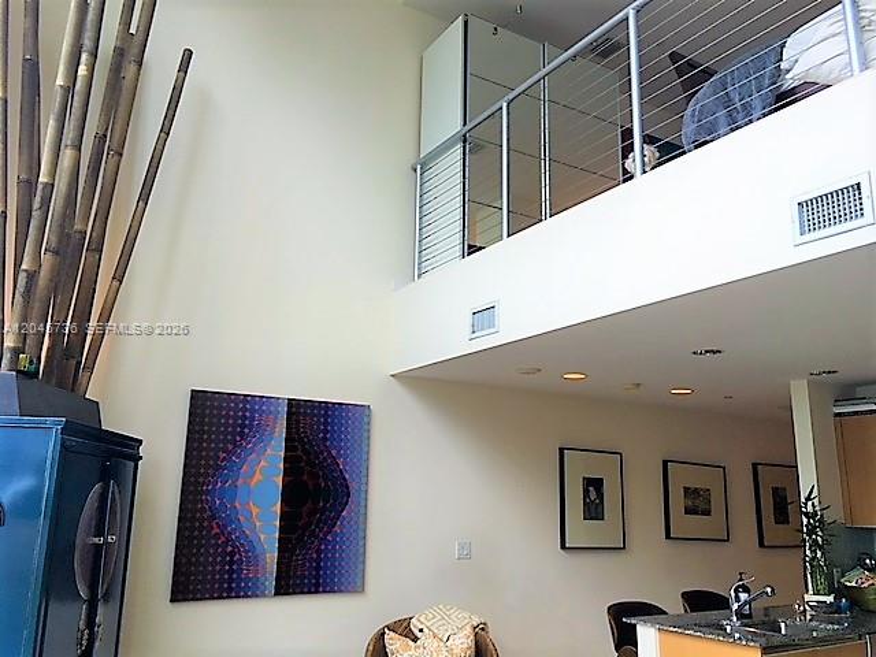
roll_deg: -2.3
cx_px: 438
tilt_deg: +14.4
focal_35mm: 29
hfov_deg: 61.7
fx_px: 734
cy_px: 328
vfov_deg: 48.2
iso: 25
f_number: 2.2
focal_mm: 4.15
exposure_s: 1/60
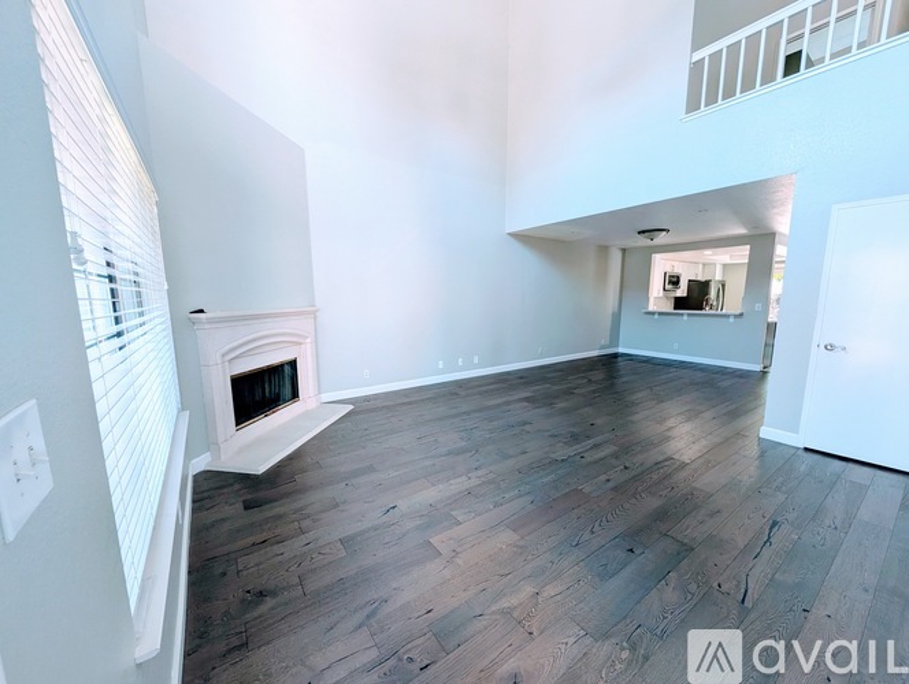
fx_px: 316
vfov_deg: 94.6
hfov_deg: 110.5
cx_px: 454
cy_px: 342
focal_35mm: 12
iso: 179
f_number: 1.7
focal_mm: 2.02
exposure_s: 1/92.1
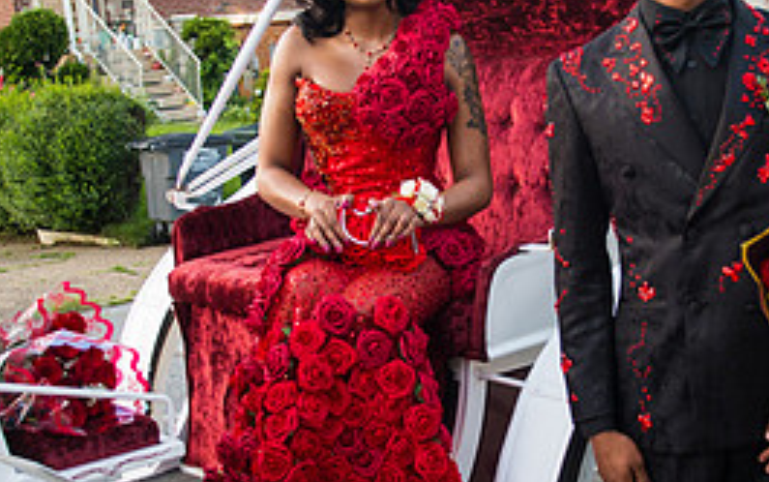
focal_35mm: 69
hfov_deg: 29.6
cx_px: 499
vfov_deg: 18.9
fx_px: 1447
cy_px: 266
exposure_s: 1/125
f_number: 3.7
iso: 800
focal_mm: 30
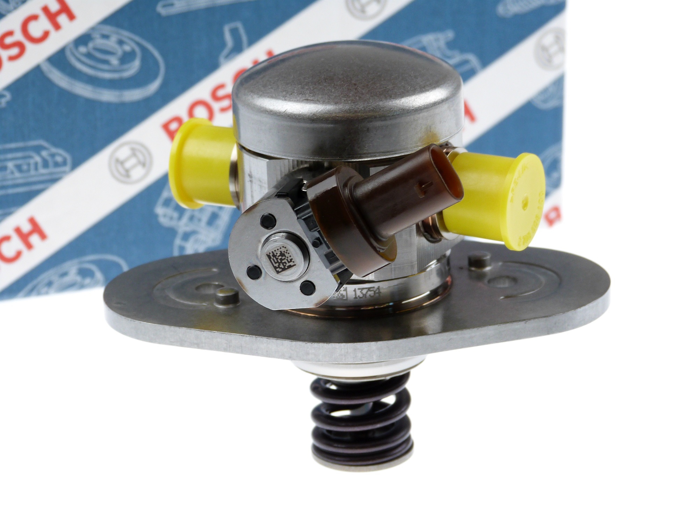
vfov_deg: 13.3
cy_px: 262
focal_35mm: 111
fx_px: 2241
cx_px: 350
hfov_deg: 17.7
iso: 100
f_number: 3.5
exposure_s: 1/80
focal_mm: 20.1
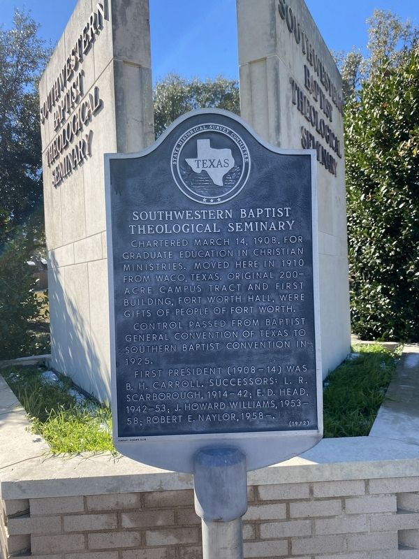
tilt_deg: +0.3
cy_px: 280
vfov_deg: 67.3
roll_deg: +2.2
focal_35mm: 26
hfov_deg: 53.1
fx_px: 420
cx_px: 210
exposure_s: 1/1147
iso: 32
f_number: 1.8
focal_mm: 4.25
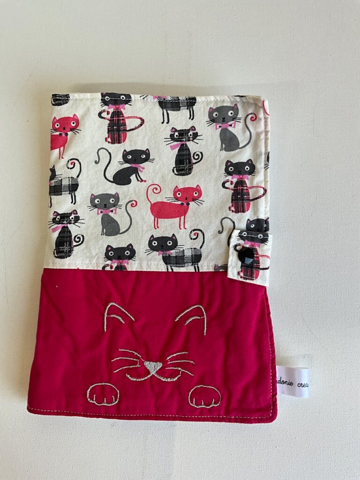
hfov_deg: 48.2
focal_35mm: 29
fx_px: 402
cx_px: 180
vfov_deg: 61.7
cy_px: 240
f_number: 1.8
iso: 20
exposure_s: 1/100
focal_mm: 3
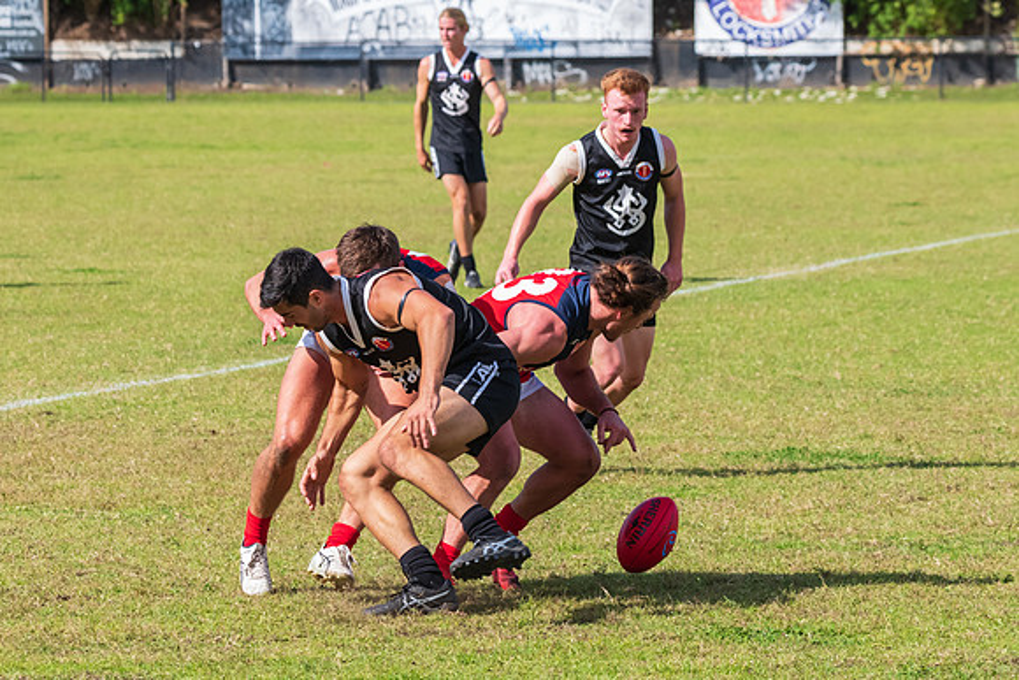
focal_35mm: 284
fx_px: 8027
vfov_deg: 4.8
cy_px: 417
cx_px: 517
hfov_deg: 7.3
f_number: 11
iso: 1250
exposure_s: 1/1600
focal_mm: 200
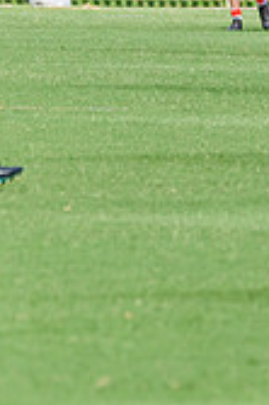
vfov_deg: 1.9
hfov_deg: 1.3
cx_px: 592
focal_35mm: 1075
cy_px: 45
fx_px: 12073
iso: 800
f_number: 9
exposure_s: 1/2000
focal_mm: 280
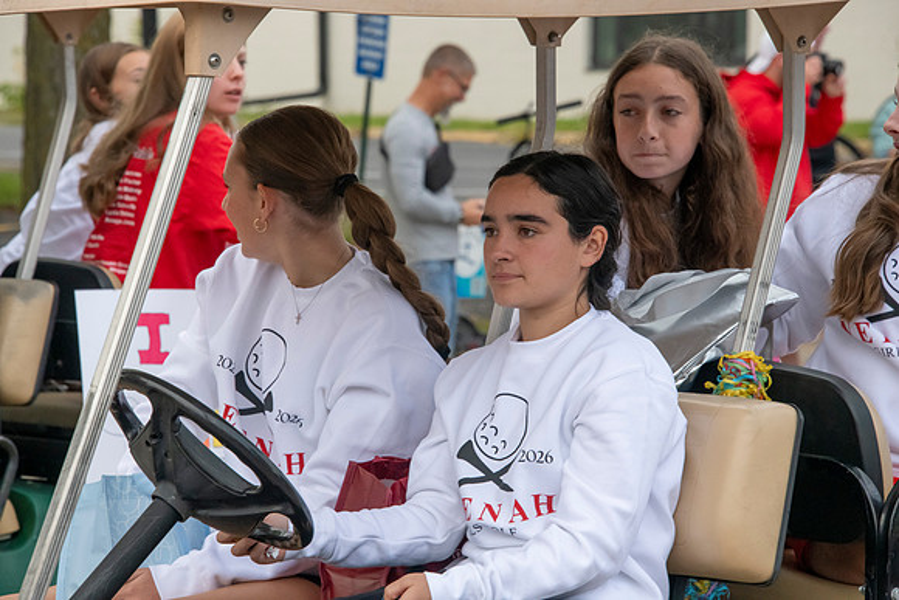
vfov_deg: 6.5
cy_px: 300
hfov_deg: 9.8
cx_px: 450
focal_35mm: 210
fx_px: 5245
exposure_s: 1/500
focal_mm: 210
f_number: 11
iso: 3200
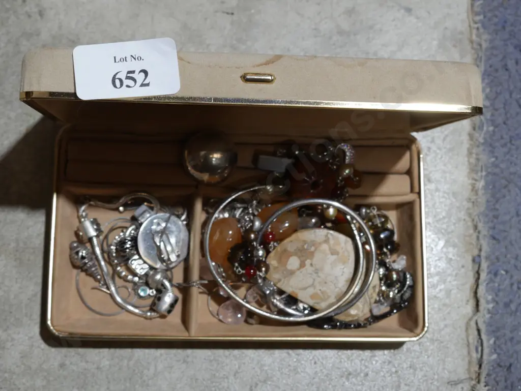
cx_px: 260
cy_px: 196
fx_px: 873
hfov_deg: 33.2
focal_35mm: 58
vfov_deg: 25.3
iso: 1000
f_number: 7.1
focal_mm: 29
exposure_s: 1/60
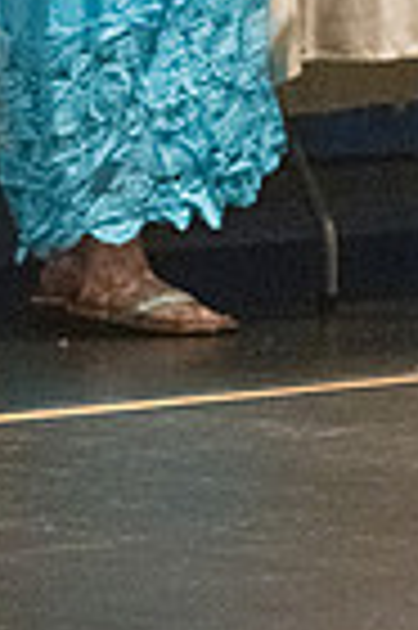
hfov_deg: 2.7
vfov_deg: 4.1
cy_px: -284
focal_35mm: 506
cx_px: 357
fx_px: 8834
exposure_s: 1/400
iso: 10000
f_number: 3.2
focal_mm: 105
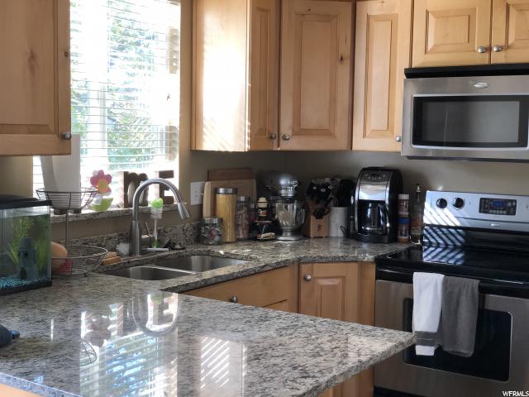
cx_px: 264
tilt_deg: -5.5
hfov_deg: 36.8
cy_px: 198
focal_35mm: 52
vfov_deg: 28.0
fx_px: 795
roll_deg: -0.9
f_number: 2.4
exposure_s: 1/60
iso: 64
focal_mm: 6
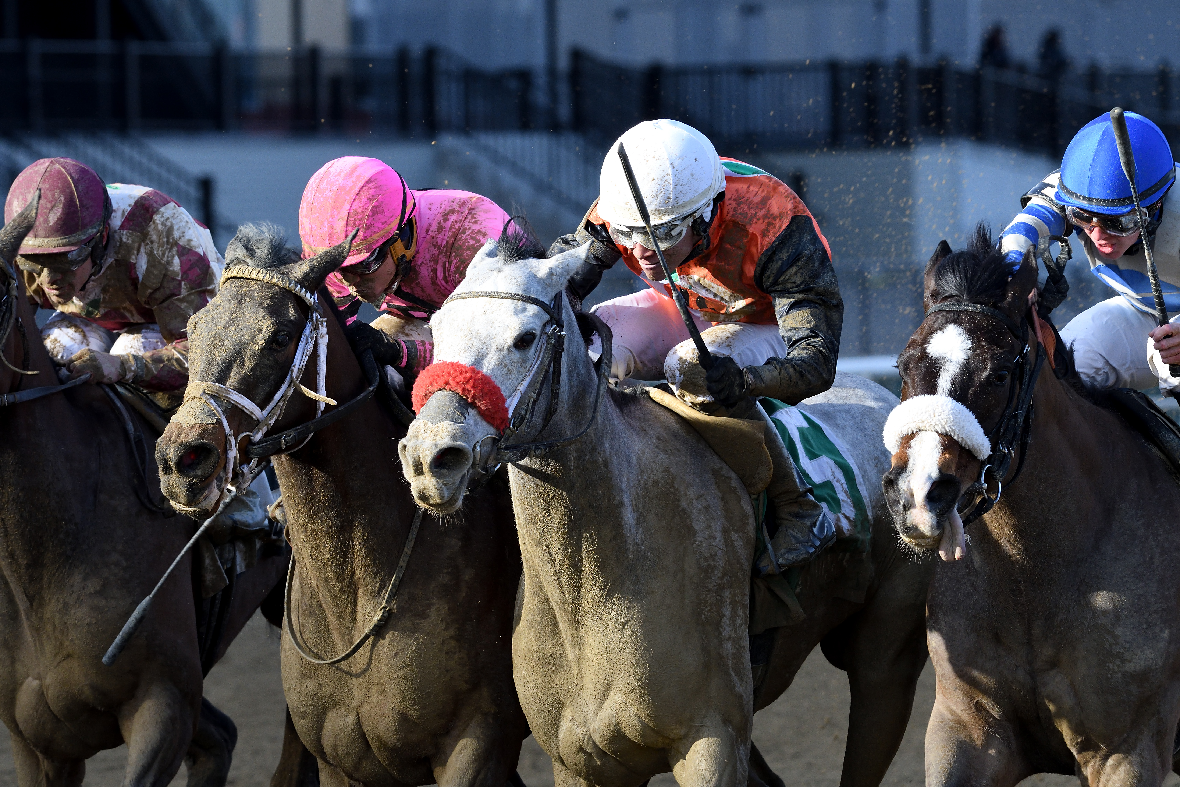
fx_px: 14749
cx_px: 590
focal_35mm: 450
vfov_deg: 3.1
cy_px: 394
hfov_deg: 4.6
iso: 1250
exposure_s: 1/1000
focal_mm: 300
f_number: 9
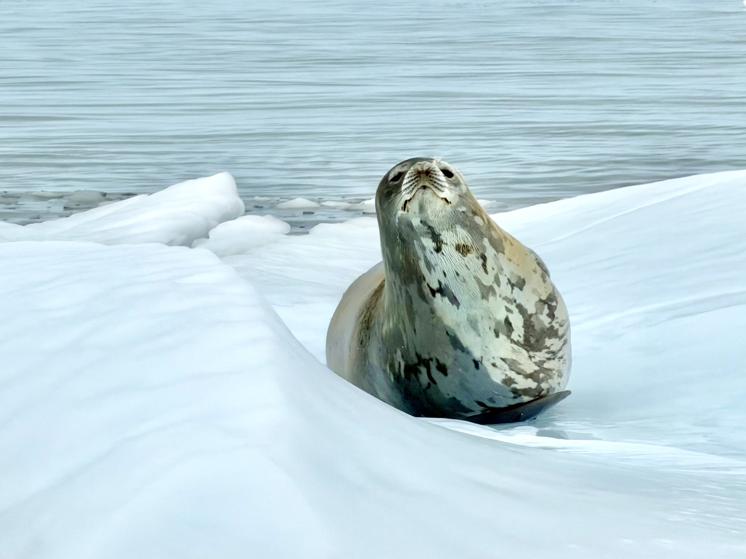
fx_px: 4310
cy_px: 280
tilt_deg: -3.3
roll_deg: +2.2
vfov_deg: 7.4
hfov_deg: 9.9
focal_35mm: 200
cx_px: 373
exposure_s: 1/1274
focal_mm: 16.89
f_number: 2.8
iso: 20
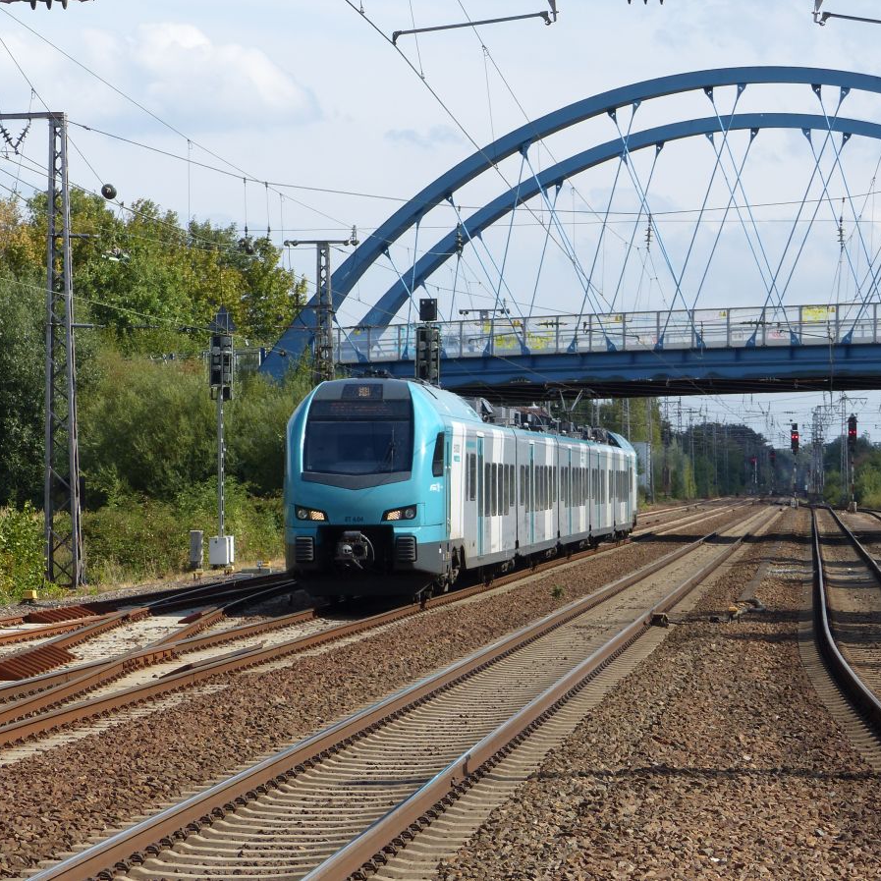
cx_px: 469
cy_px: 440
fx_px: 4290
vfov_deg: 11.7
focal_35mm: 149
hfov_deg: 11.7
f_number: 4
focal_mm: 22.6
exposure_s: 1/640
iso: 100
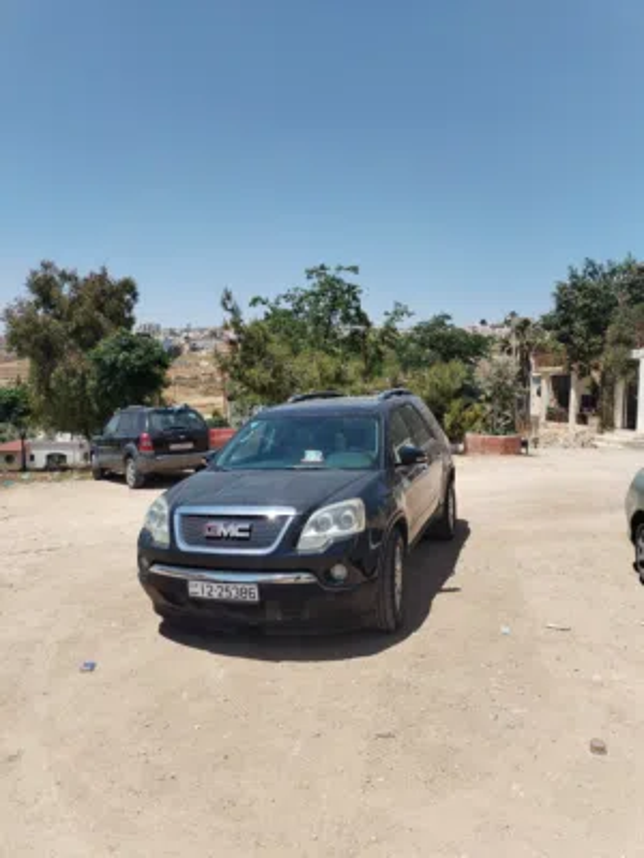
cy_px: 429
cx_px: 322
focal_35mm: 26
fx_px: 645
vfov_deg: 67.3
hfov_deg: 53.1
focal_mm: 4.75
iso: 100
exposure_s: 1/1360
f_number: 1.8
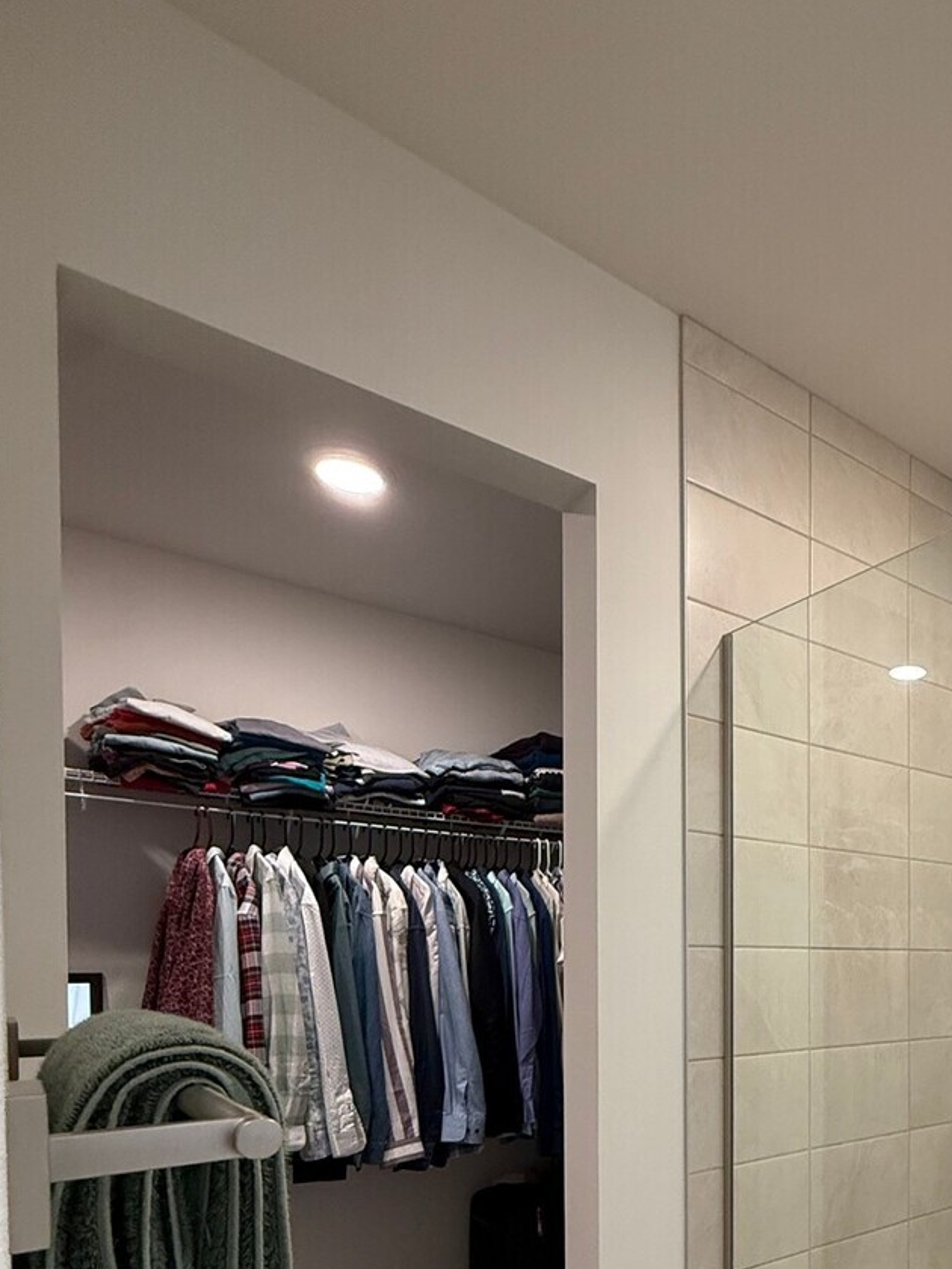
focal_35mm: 24
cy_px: 993
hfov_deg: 51.9
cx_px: 807
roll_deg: -0.3
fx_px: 880
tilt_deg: -1.5
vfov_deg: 65.9
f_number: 2.2
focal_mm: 2.22
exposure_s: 1/120
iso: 320
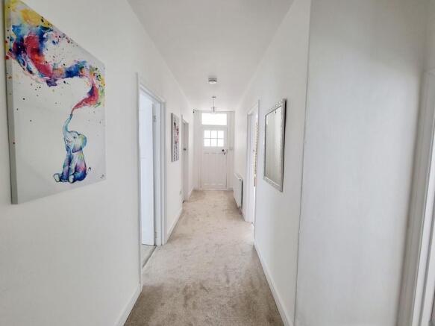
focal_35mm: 13
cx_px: 218
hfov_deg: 106.2
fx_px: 163
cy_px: 163
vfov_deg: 89.9
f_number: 2.2
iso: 80
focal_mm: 2.2
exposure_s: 1/50
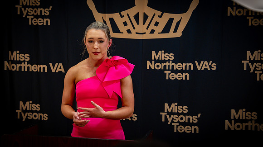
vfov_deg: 16.4
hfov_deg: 28.9
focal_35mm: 73
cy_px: 74
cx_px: 132
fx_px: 511
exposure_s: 1/125
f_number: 2.8
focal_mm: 70
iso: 800
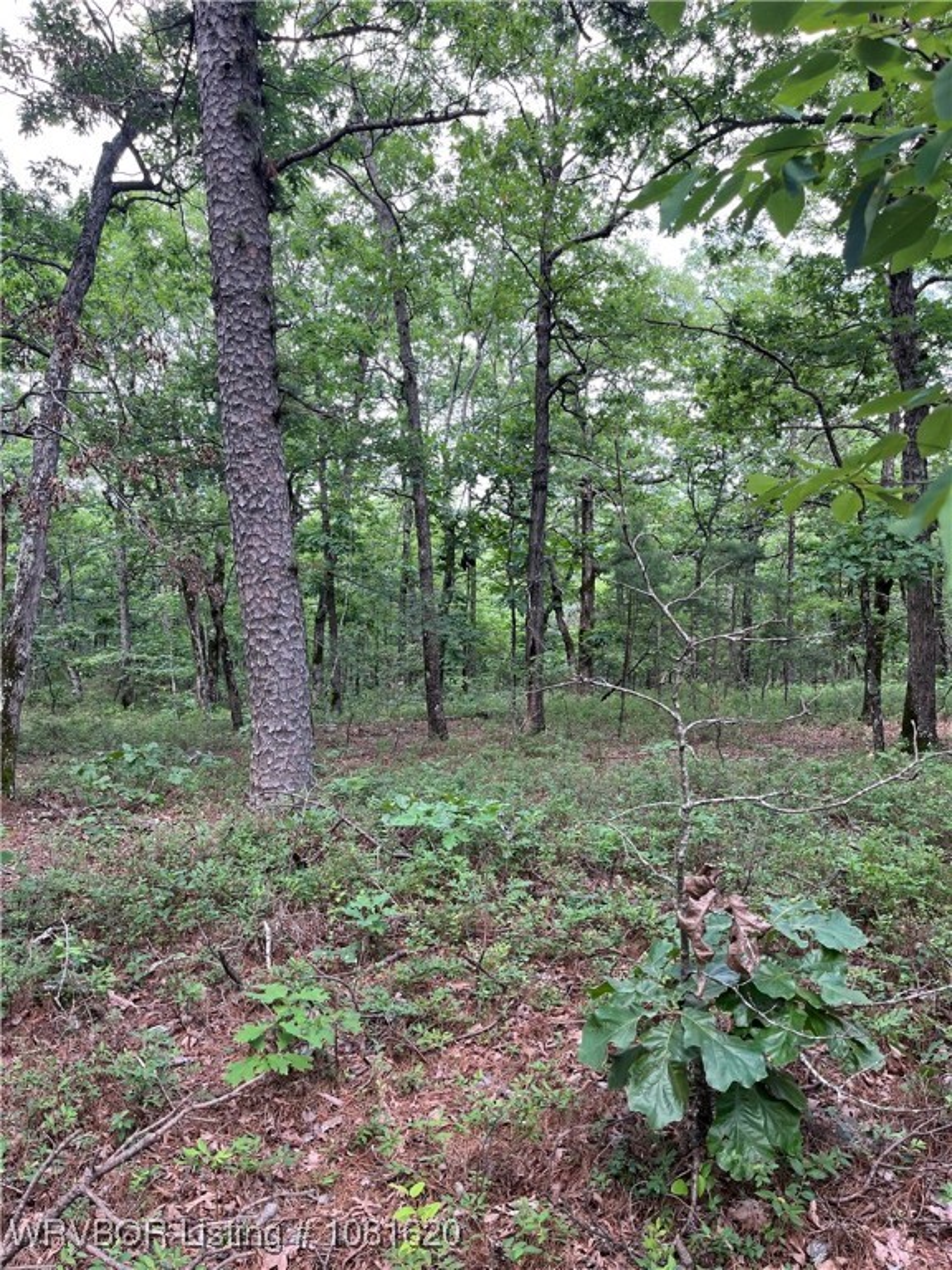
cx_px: 476
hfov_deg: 53.1
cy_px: 635
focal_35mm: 26
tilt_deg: -3.3
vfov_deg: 67.3
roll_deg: -0.5
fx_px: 953
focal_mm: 5.1
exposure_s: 1/164
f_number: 1.6
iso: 50
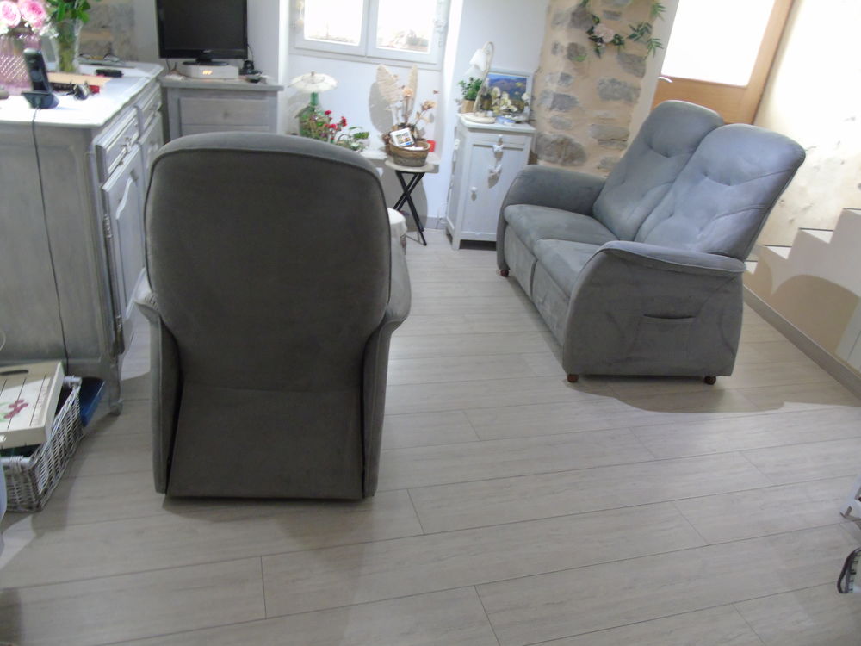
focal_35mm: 25
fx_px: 622
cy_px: 323
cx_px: 430
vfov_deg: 54.9
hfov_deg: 69.4
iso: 400
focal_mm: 4.4
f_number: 3.4
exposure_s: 1/8
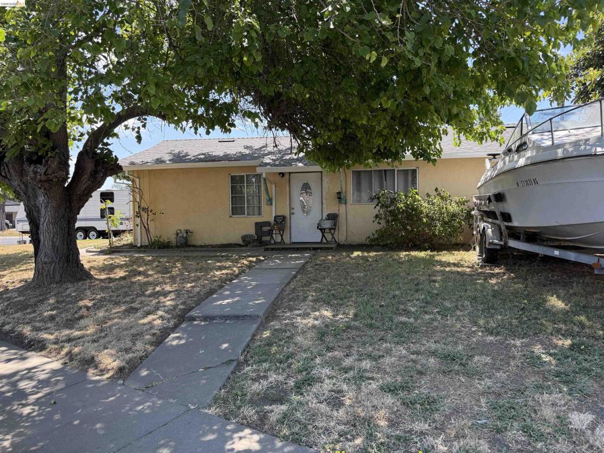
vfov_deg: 56.8
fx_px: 419
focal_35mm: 24
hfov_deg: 71.6
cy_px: 226
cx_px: 302
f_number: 1.78
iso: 100
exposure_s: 1/898
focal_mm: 6.76
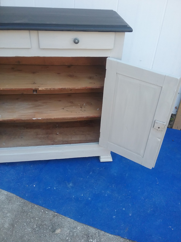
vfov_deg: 58.4
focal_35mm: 31
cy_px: 121
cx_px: 90
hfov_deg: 45.4
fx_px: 216
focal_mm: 3.3
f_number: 2.2
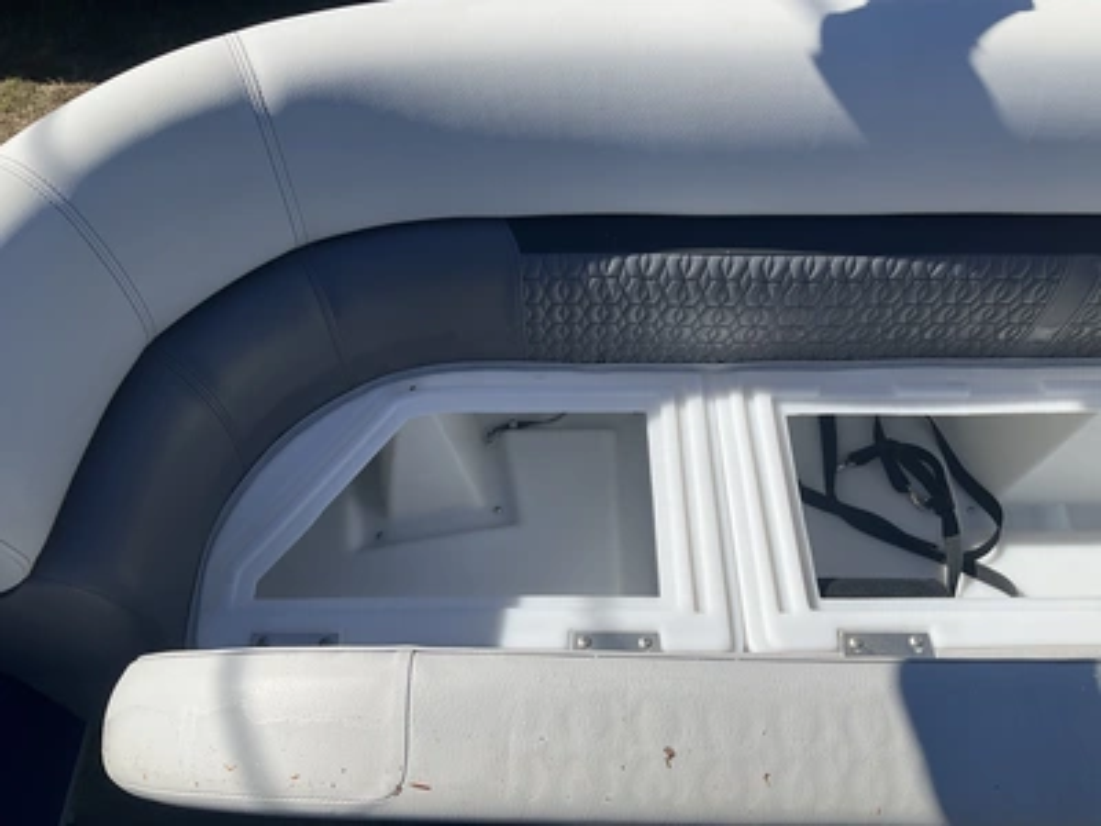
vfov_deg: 48.2
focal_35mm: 29
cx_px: 550
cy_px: 413
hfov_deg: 61.7
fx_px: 922
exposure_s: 1/1984
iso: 25
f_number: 1.8
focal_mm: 3
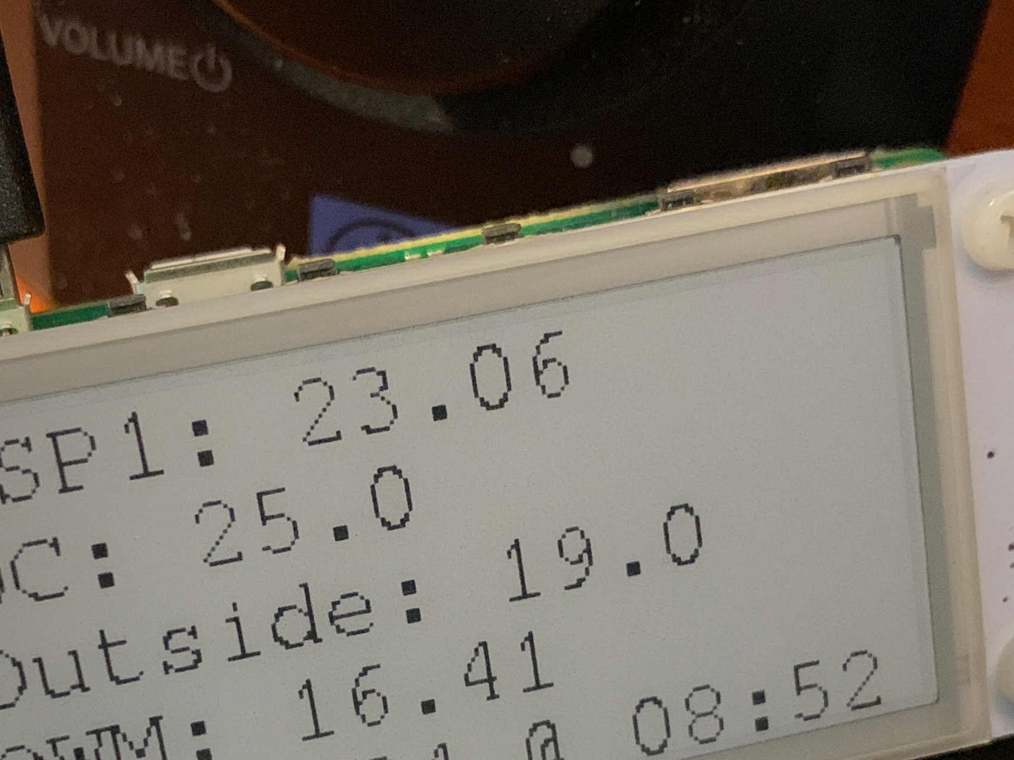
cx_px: 387
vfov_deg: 22.9
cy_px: 728
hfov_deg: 31.1
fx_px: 1816
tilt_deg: -55.8
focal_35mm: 62
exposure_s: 1/29
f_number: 1.8
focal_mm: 4.25
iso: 640
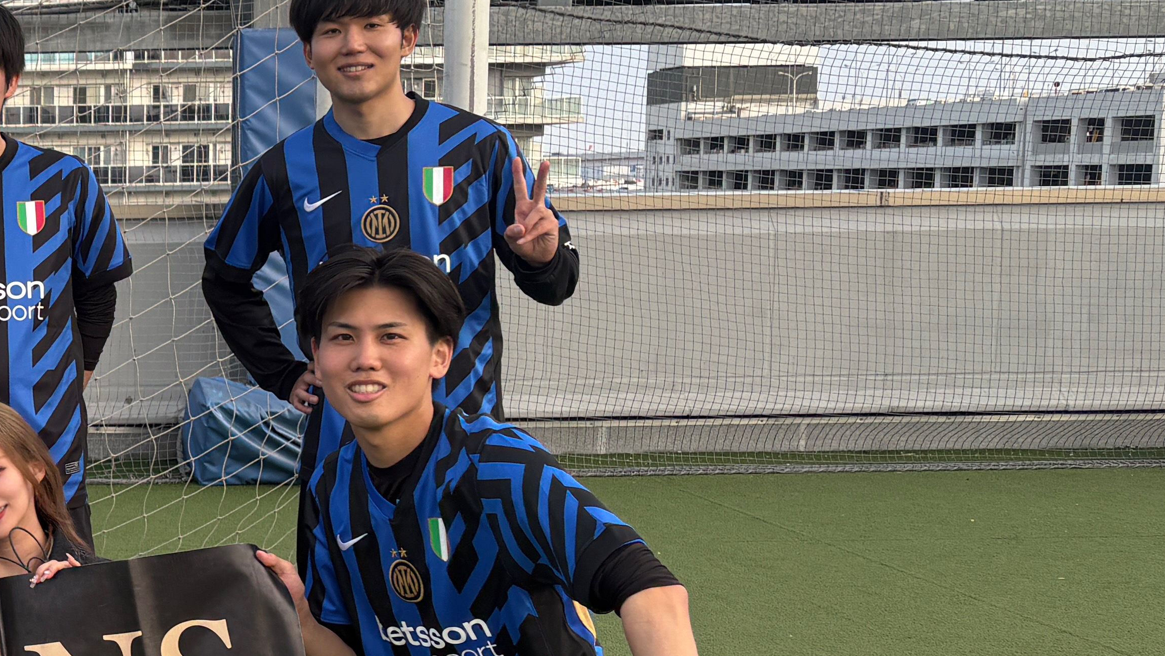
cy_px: 418
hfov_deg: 27.2
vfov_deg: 17.2
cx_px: -172
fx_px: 2162
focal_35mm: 70
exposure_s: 1/367
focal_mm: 5.96
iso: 50
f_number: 1.6
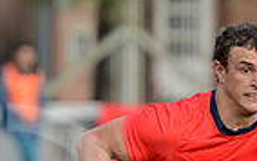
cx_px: 317
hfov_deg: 1.9
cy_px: 238
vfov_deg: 1.2
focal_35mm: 1124
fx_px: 7879
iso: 500
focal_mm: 270
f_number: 4
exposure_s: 1/500
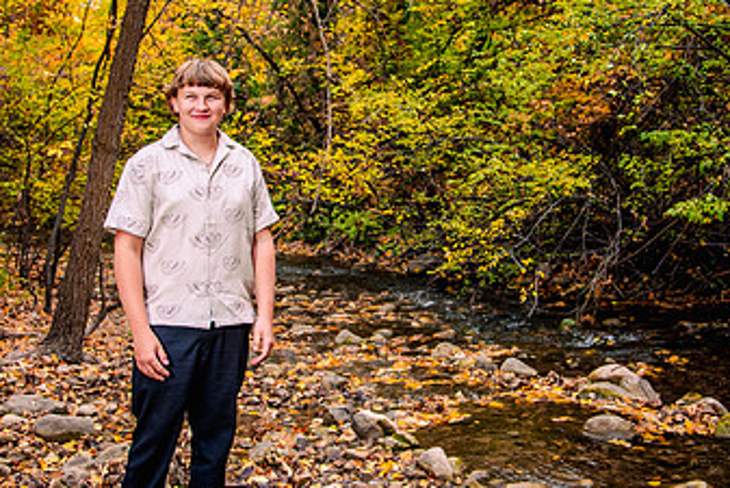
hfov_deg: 42.7
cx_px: 348
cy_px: 232
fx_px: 933
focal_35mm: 46
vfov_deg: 29.3
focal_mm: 24
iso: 1000
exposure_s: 1/100
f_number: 4
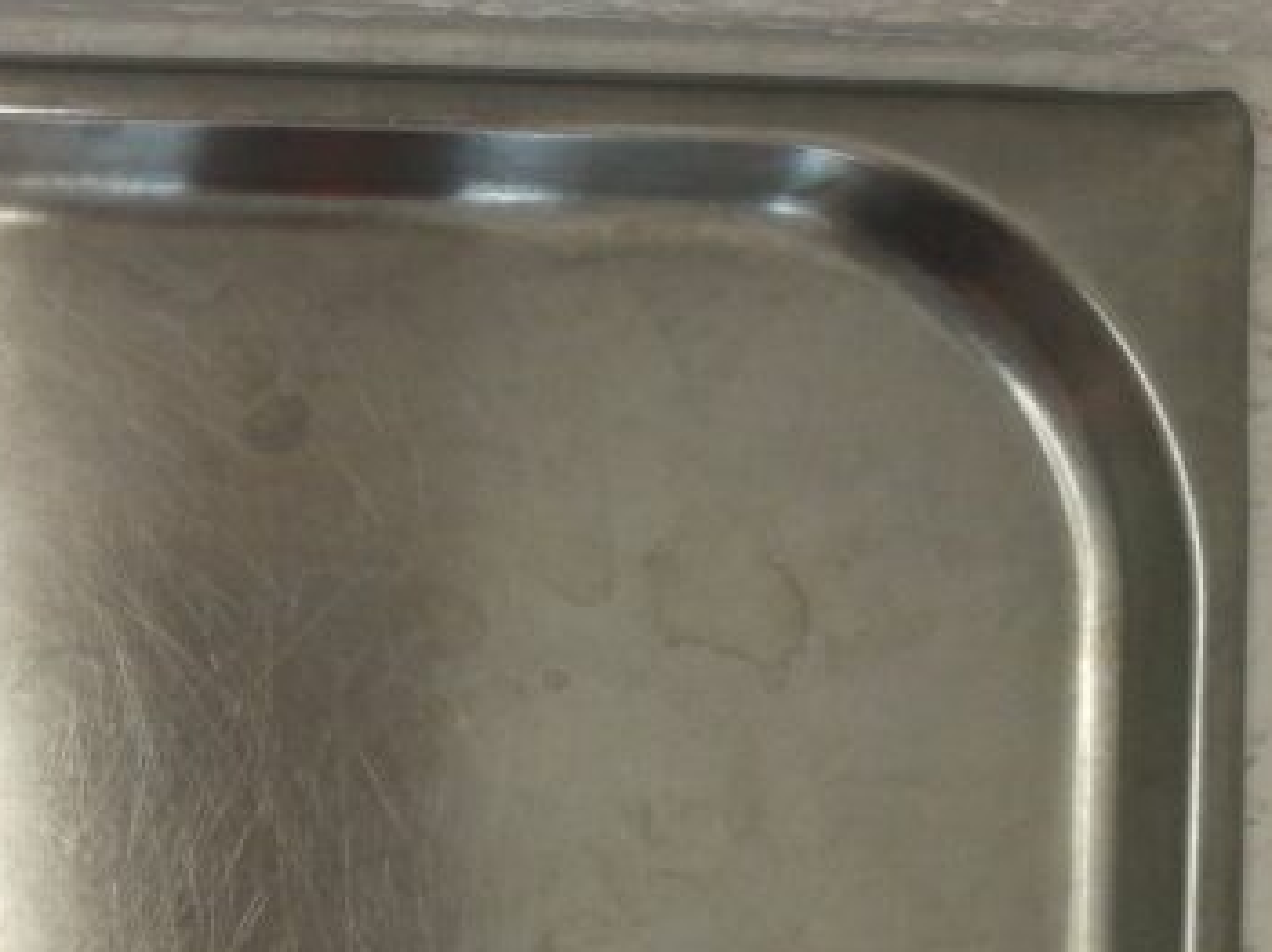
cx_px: -454
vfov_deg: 18.2
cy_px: 956
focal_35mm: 79
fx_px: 2901
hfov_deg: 21.9
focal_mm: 3.95
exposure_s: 1/50
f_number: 2.2
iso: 148
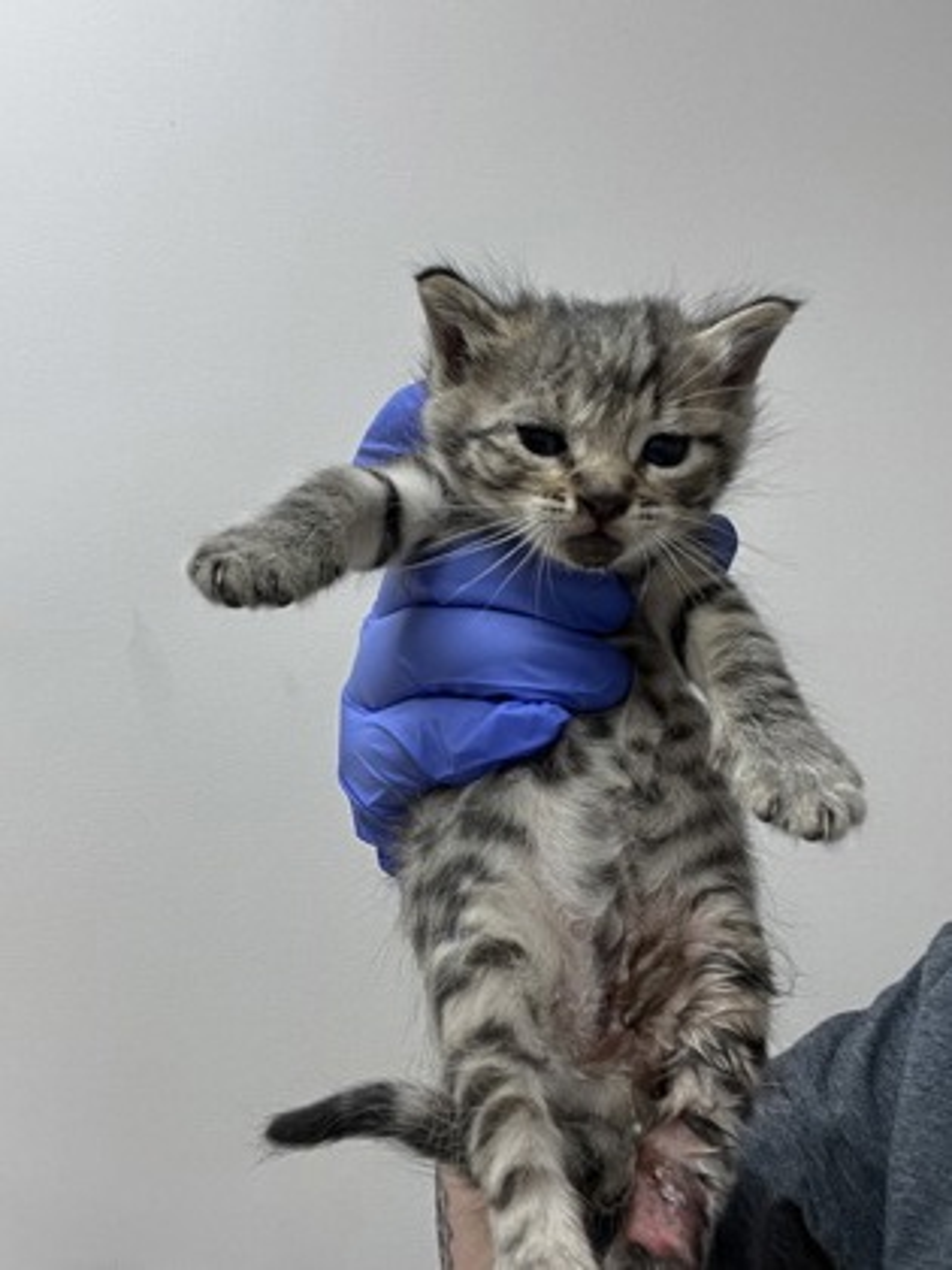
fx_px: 1100
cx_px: 476
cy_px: 635
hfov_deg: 46.8
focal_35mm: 30
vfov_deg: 60.0
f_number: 2.2
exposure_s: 1/60
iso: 100
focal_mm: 2.71
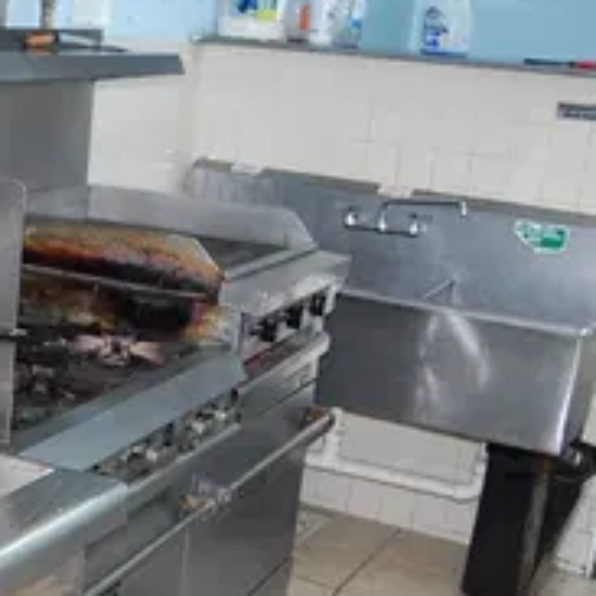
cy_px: 332
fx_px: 1305
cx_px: -29
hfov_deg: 24.3
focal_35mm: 67
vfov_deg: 25.7
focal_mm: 24
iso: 400
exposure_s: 1/60
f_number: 4
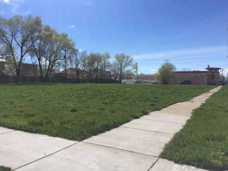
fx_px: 198
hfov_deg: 60.0
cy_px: 85
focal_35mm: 30
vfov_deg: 46.8
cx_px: 117
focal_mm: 4.15
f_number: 2.2
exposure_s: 1/3049
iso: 32
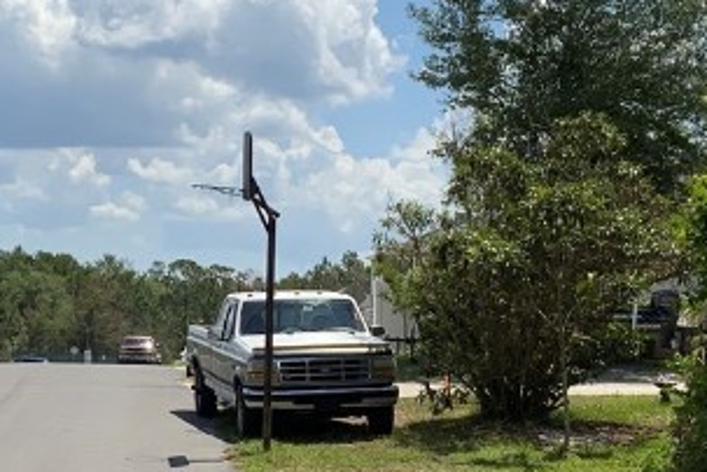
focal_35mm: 102
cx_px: 196
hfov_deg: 19.9
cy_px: 325
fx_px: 2003
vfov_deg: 13.4
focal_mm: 3
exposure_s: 1/2667
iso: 16
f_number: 1.8
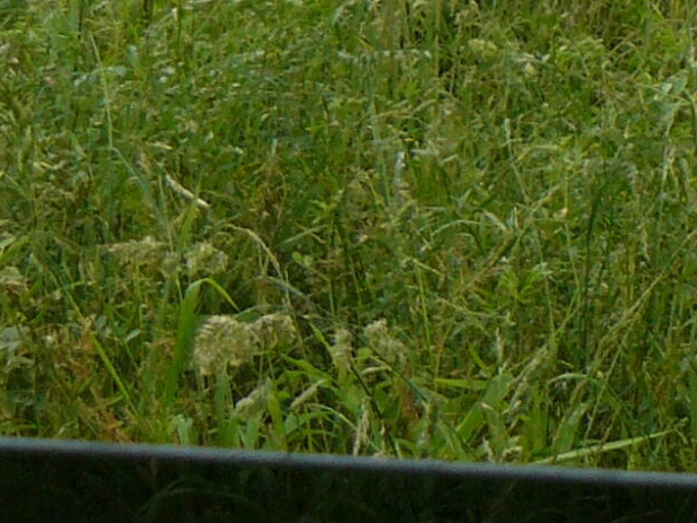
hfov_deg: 10.8
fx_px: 3524
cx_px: 1075
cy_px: -670
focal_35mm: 175
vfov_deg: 7.9
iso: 100
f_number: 4
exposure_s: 1/125
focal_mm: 6
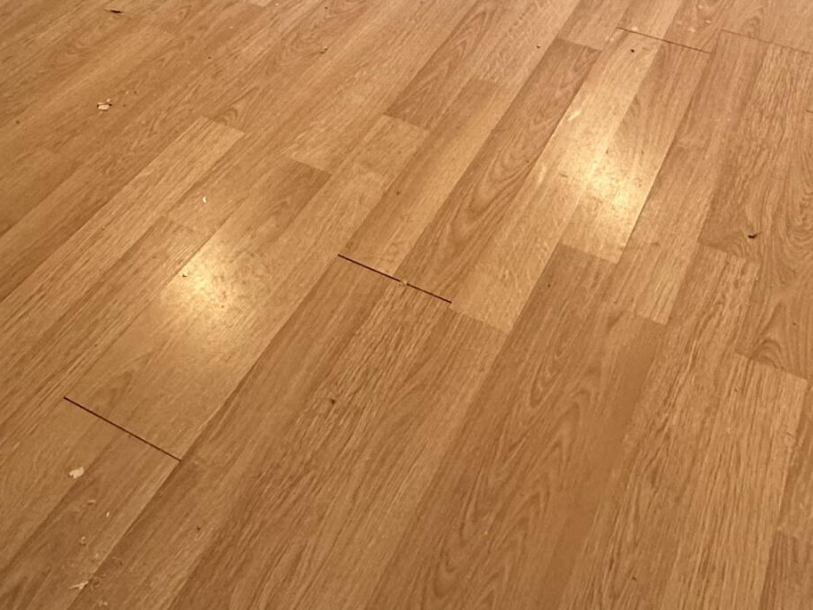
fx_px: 1081
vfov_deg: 24.1
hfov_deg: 41.0
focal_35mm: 46
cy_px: -327
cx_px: 506
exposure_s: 1/60
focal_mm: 2.22
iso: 160
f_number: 2.2
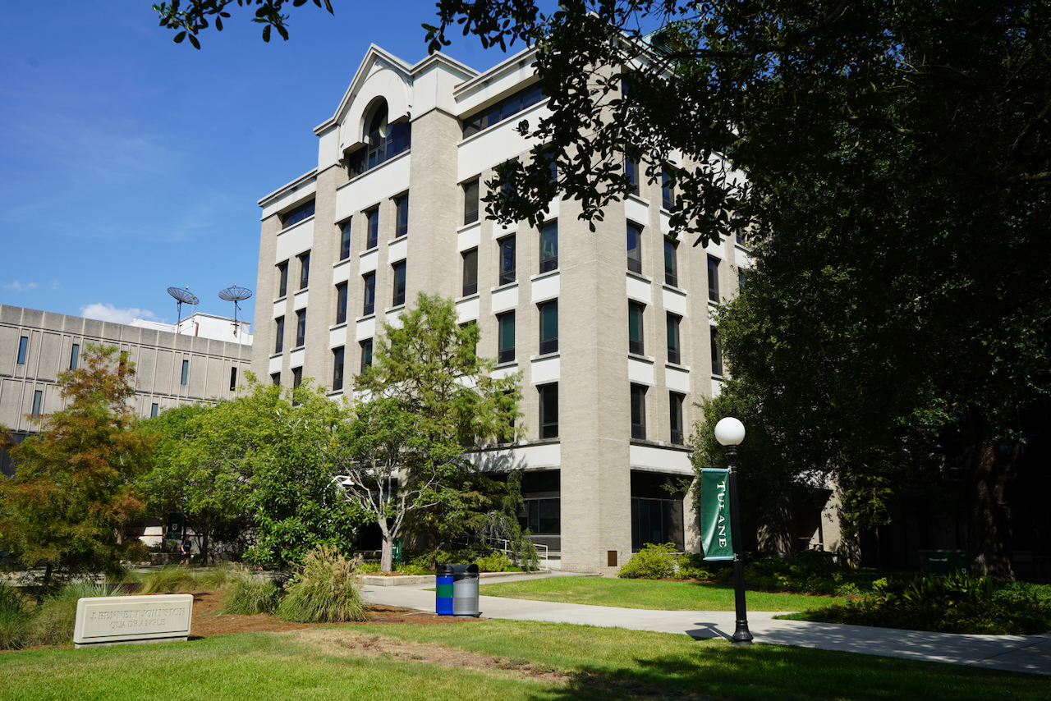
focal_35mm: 28
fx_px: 818
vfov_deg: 46.4
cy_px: 350
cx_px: 526
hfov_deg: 65.5
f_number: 10
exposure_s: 1/160
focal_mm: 28
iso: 100
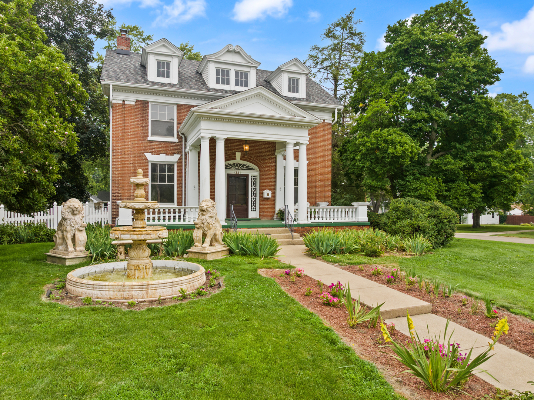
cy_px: 200
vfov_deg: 56.8
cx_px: 267
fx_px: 370
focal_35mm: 24
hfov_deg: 71.6
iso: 190
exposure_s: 1/320
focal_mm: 12.29
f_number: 2.8
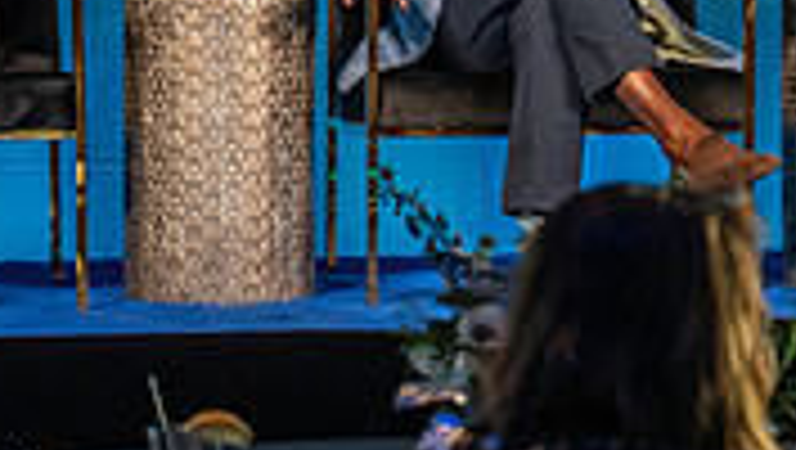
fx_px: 5155
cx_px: 241
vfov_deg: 5.0
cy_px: 43
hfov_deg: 8.8
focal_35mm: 244
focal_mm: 70
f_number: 4.5
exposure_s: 1/200
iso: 4000
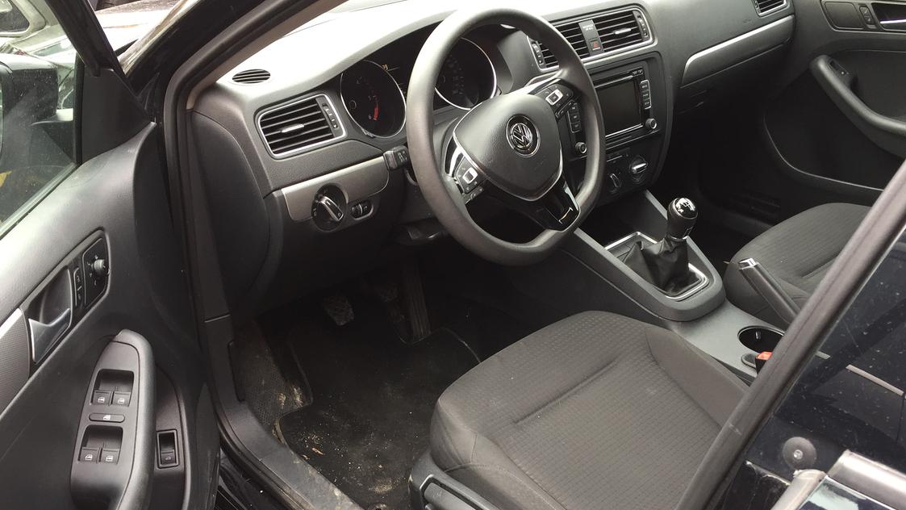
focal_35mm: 36
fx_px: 865
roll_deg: -1.0
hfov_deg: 55.3
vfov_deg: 32.5
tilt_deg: -35.9
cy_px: 348
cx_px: 465
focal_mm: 4.15
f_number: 2.2
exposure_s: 1/60
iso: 40
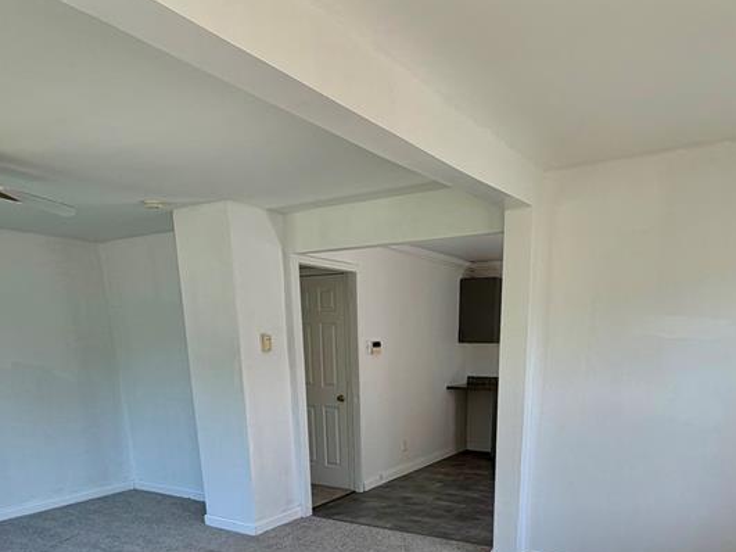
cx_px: 410
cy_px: 503
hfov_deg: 65.1
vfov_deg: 46.1
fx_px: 574
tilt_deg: -15.6
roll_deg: +0.5
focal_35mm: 27
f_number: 2.2
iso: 50
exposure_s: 1/121
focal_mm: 2.22
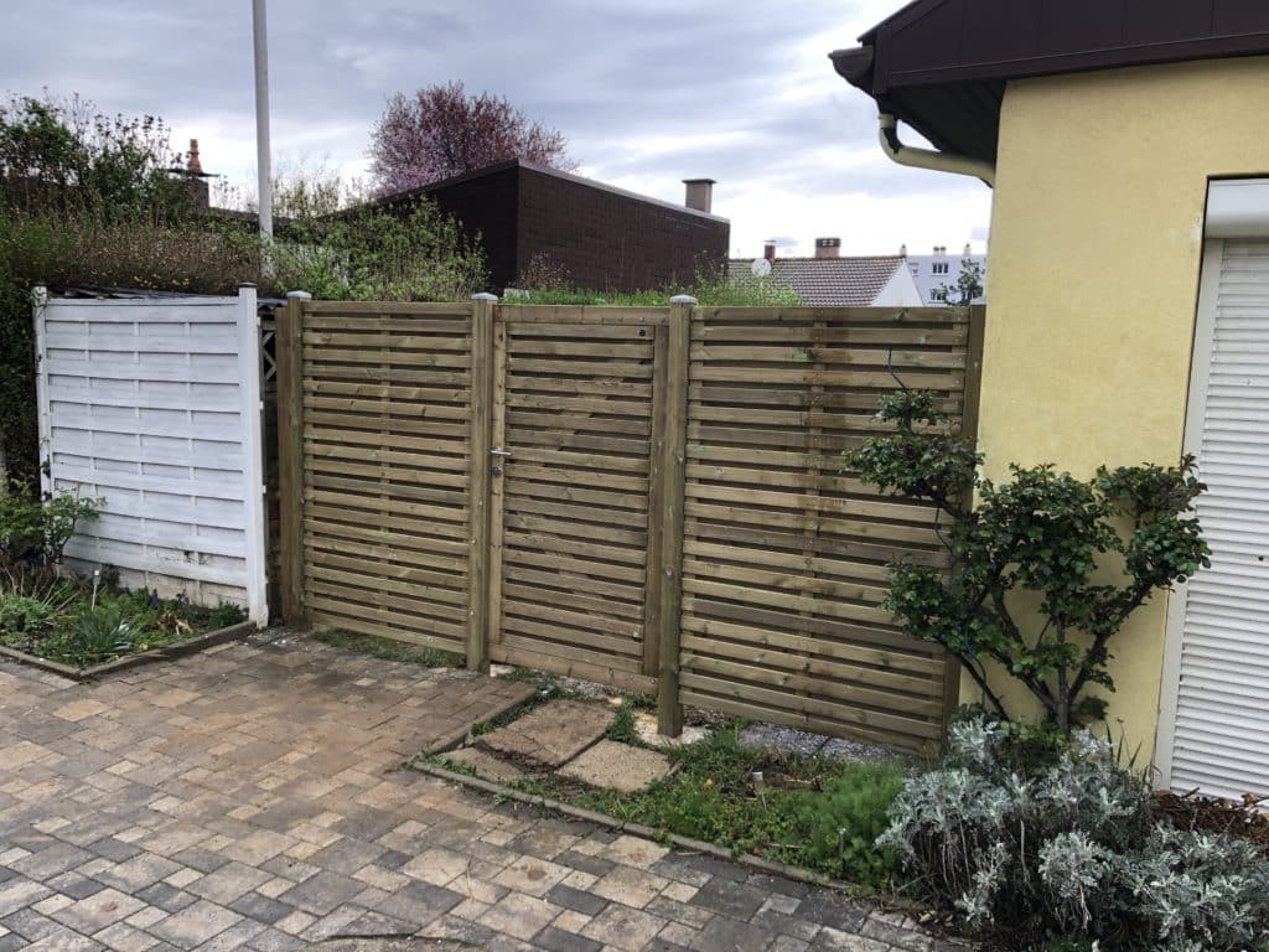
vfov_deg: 49.7
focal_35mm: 28
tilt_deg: -6.8
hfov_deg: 63.4
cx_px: 634
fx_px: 1026
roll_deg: -0.6
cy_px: 476
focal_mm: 4
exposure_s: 1/120
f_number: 1.8
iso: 25
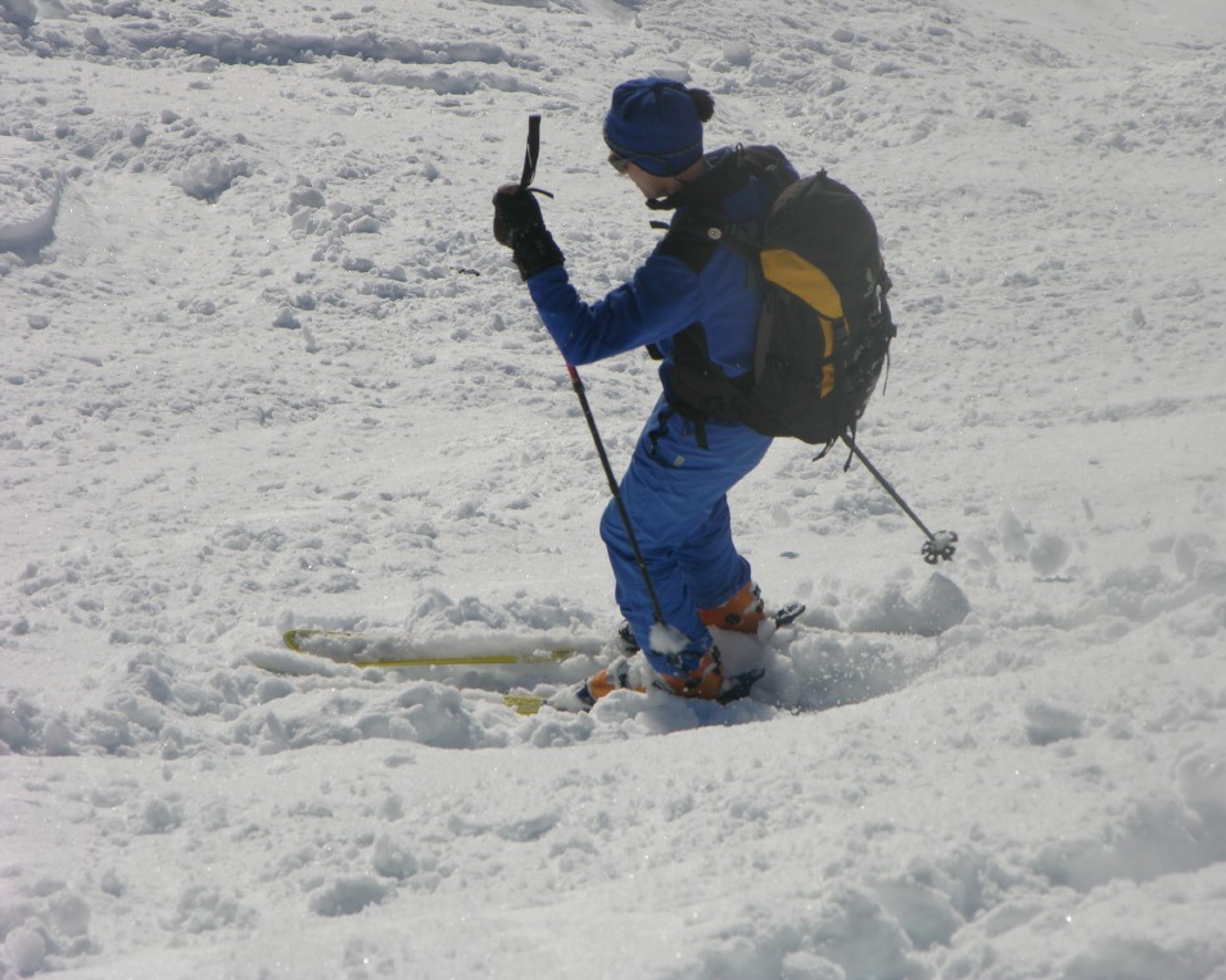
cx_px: 632
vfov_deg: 5.3
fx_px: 10631
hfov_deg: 6.6
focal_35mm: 293
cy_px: 490
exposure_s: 1/500
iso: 50
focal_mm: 71.2
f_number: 6.6
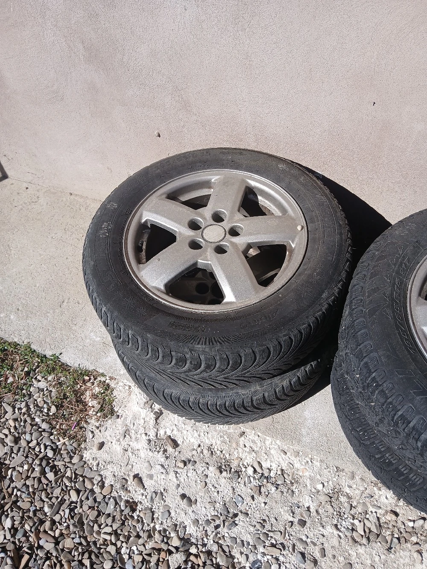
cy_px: 284
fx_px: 428
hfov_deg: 53.1
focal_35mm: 26
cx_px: 214
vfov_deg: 67.3
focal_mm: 3.98
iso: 20
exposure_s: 1/714
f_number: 1.8
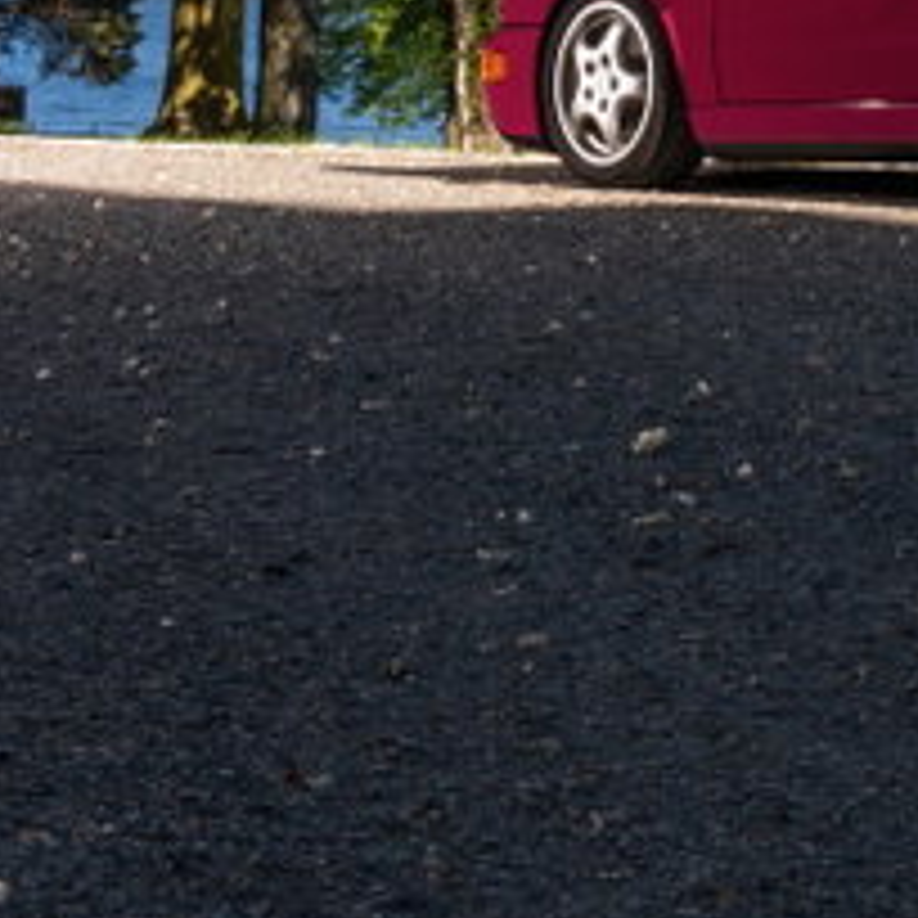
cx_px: 1148
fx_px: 3450
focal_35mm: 115
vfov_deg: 14.7
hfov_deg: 14.6
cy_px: -130
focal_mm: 36
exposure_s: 1/160
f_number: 16
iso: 500
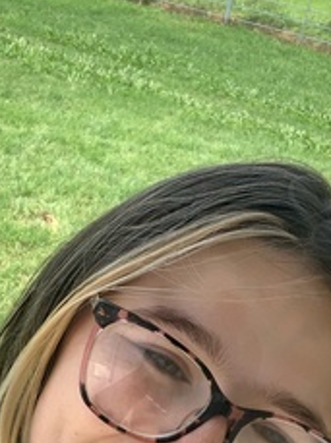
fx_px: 895
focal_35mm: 70
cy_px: 362
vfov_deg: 27.2
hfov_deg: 20.9
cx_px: 117
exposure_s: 1/280
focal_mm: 2.87
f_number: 2.2
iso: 16
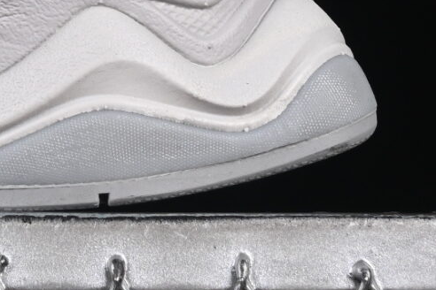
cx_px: -341
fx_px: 4723
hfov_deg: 5.2
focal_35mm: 390
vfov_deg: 3.5
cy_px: -266
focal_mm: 50
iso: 160
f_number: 8
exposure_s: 1/80
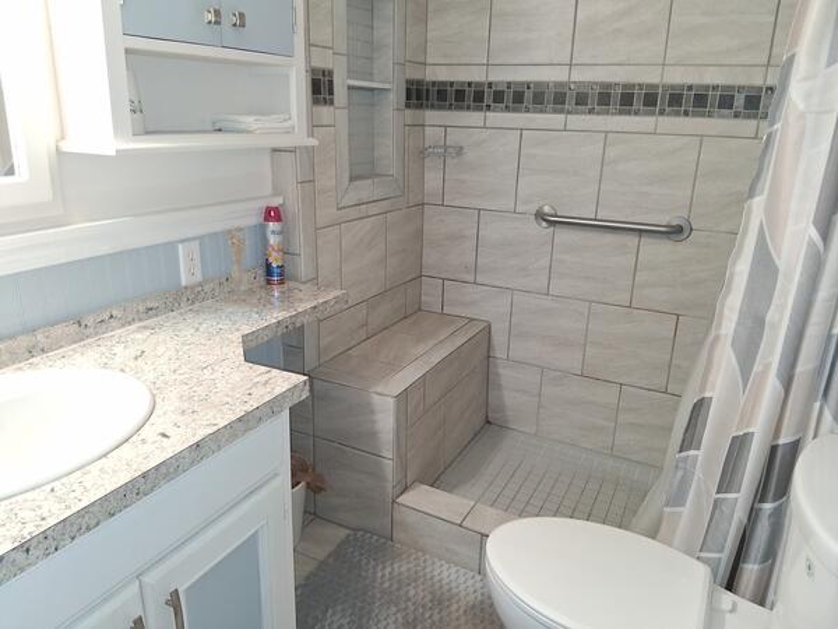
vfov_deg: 53.1
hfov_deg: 67.3
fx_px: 629
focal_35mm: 26
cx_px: 419
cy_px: 314
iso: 25
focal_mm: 3.98
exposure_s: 1/60
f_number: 1.8
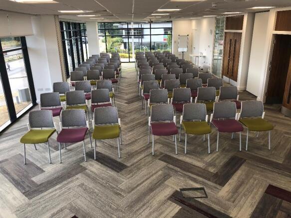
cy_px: 109
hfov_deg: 63.5
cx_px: 146
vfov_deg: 49.7
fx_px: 235
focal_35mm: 28
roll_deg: +0.9
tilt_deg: -19.1
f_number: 1.8
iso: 25
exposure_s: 1/100
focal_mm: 4
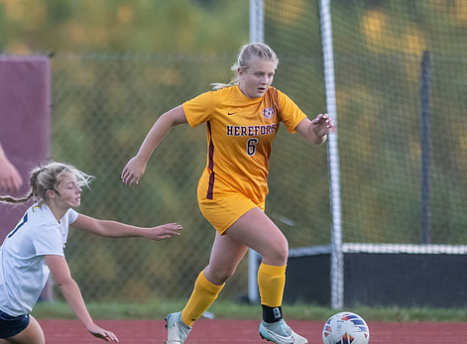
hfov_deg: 2.1
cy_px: 242
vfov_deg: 1.5
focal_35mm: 956
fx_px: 12816
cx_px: 129
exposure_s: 1/1600
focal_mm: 300
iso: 1600
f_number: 2.8
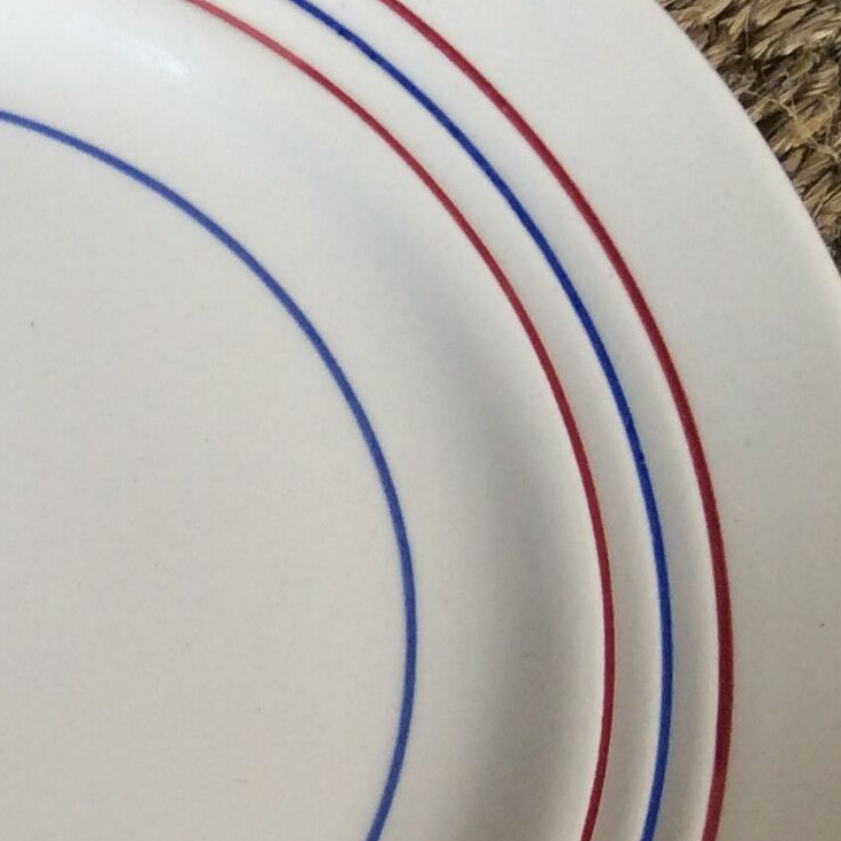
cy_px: 663
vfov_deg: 17.3
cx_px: -306
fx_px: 2749
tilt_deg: -74.3
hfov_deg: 16.3
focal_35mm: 100
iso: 40
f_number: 2.4
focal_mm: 3.3
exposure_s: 1/25
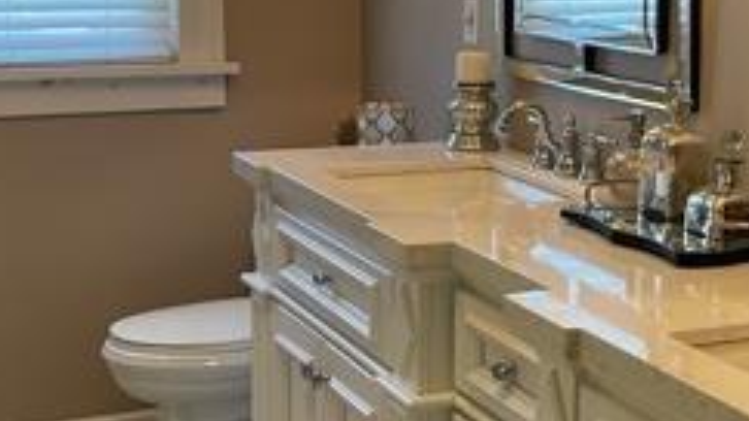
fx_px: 1489
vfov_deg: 16.0
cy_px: 130
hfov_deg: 28.0
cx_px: 526
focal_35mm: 75
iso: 80
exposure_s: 1/60
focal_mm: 5.1
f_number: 1.6
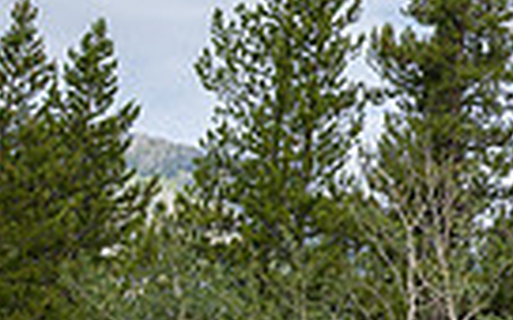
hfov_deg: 13.2
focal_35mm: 135
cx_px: 1056
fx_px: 1887
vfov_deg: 9.7
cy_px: 152
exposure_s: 1/320
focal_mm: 31
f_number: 7.1
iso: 140
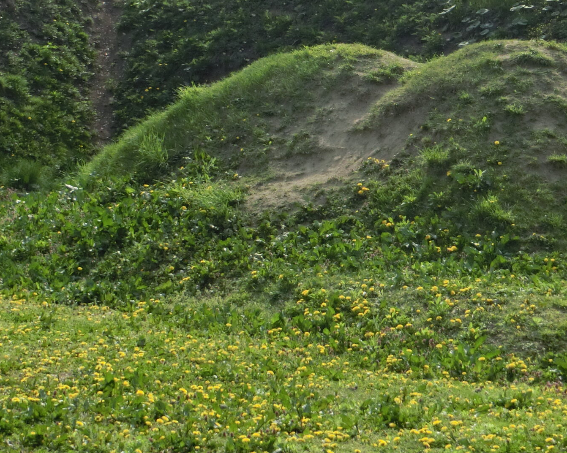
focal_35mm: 149
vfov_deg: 10.3
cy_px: 123
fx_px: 2500
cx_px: 401
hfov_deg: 12.9
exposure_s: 1/250
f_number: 10.9
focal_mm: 14.3
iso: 250
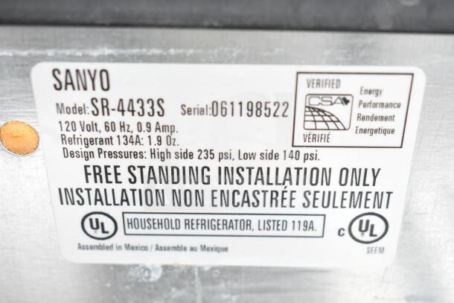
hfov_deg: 36.9
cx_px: 227
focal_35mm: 54
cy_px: 152
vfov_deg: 25.1
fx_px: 681
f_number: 5.6
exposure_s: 1/125
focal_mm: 36
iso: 1600
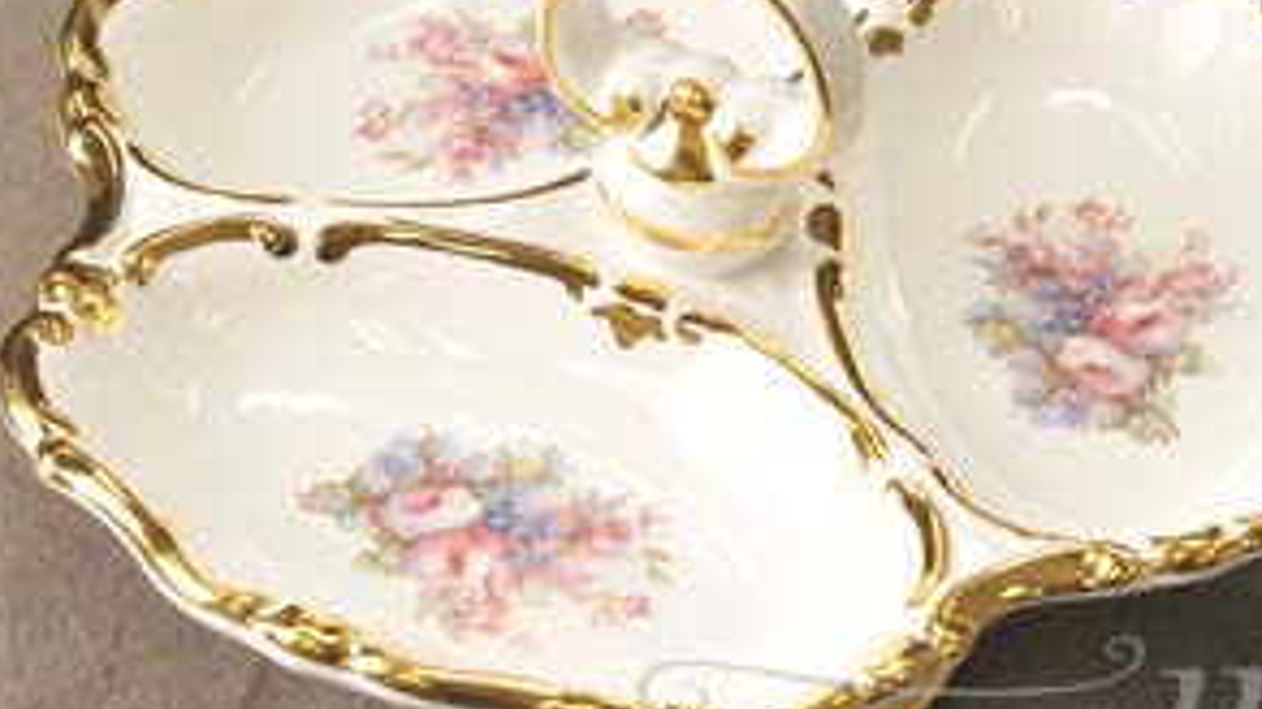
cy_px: 208
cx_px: 670
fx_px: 5850
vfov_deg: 6.9
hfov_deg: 12.3
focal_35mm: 175
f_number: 11
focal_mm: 65
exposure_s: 1/100
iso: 640
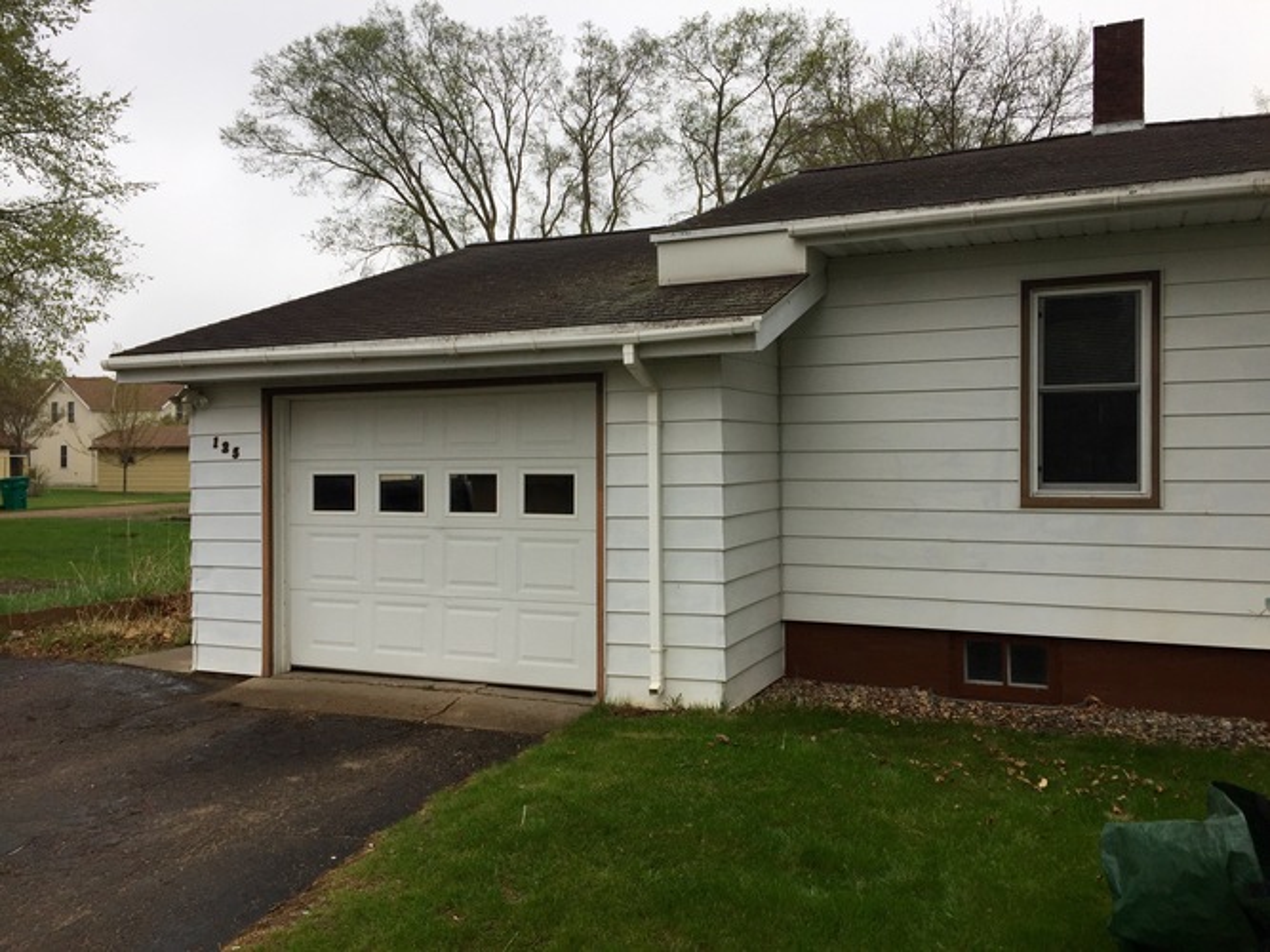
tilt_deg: -0.8
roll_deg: +0.4
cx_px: 635
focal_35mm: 29
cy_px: 476
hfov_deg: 61.7
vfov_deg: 48.2
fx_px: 1064
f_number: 2.2
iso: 32
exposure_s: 1/302
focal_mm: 4.15
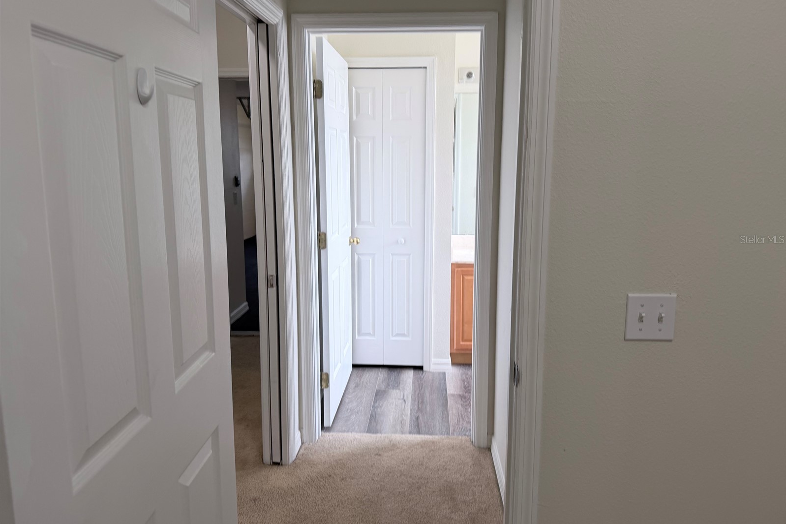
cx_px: 393
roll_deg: -0.5
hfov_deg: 71.5
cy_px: 239
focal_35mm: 25
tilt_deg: -9.7
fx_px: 546
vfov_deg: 51.2
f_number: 1.78
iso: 125
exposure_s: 1/60
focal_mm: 6.76
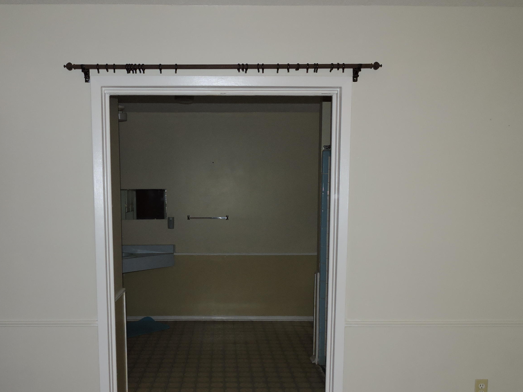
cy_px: 250
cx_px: 220
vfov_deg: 45.0
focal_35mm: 31
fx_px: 468
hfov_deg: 58.1
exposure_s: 1/30
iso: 200
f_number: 3.3
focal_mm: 4.3
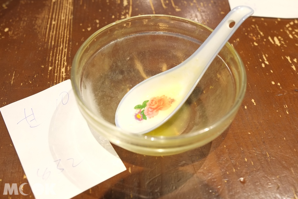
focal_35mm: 37
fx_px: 306
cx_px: 149
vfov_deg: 36.0
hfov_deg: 51.9
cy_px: 100
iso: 1600
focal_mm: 24.9
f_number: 4.5
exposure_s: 1/85
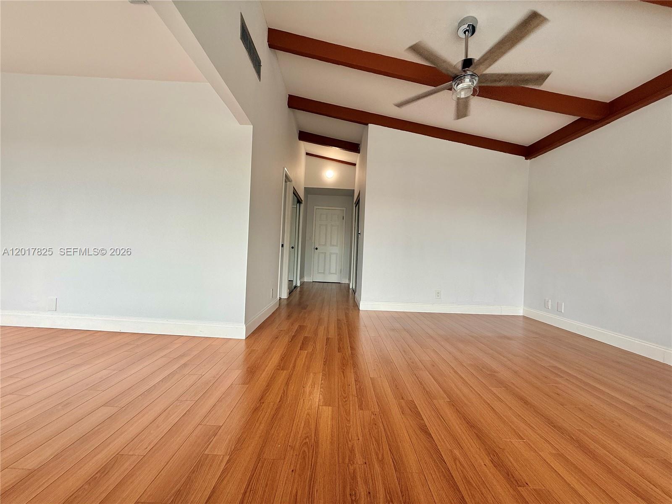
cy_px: 252
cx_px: 336
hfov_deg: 102.1
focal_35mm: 14
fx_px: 272
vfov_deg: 85.7
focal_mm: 2.22
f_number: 2.2
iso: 50
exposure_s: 1/123
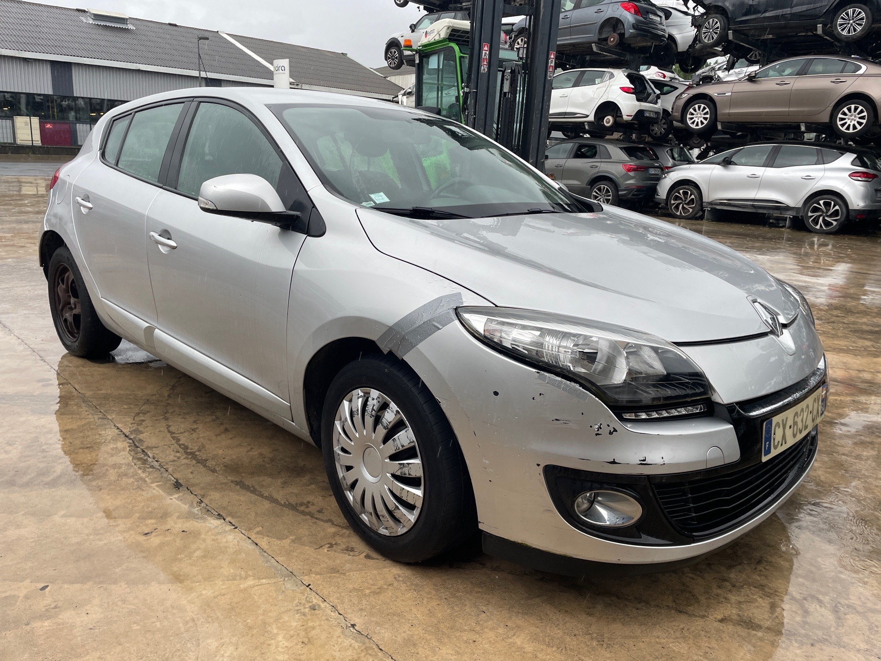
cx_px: 440
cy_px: 330
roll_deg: -1.1
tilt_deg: -15.9
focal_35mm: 26
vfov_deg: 53.1
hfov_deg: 67.3
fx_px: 662
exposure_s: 1/404
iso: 32
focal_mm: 4.2
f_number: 1.6
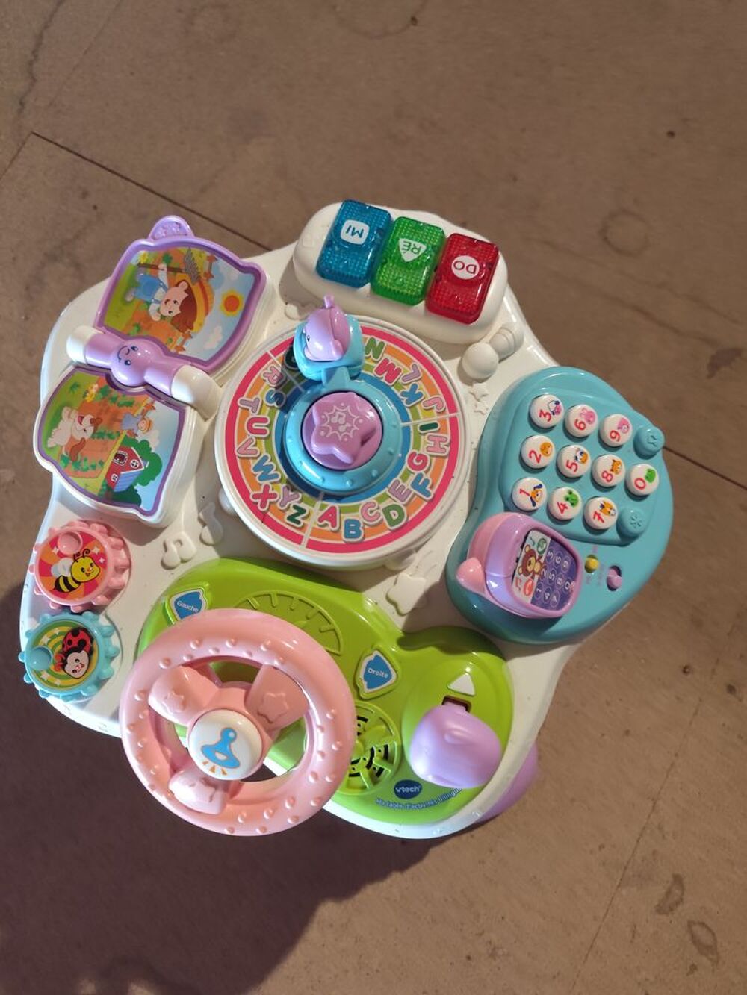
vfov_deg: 73.9
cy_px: 498
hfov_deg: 58.9
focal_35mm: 23
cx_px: 374
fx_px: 662
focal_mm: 6.14
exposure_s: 1/25
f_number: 1.65
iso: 1250
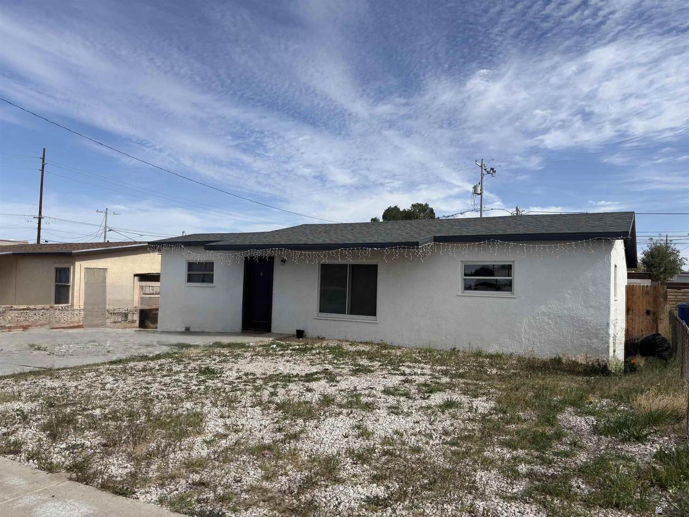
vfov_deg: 53.1
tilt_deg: +1.4
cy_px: 258
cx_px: 344
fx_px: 518
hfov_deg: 67.3
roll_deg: -1.3
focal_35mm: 26
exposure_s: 1/6329
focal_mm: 5.96
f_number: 1.6
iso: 50
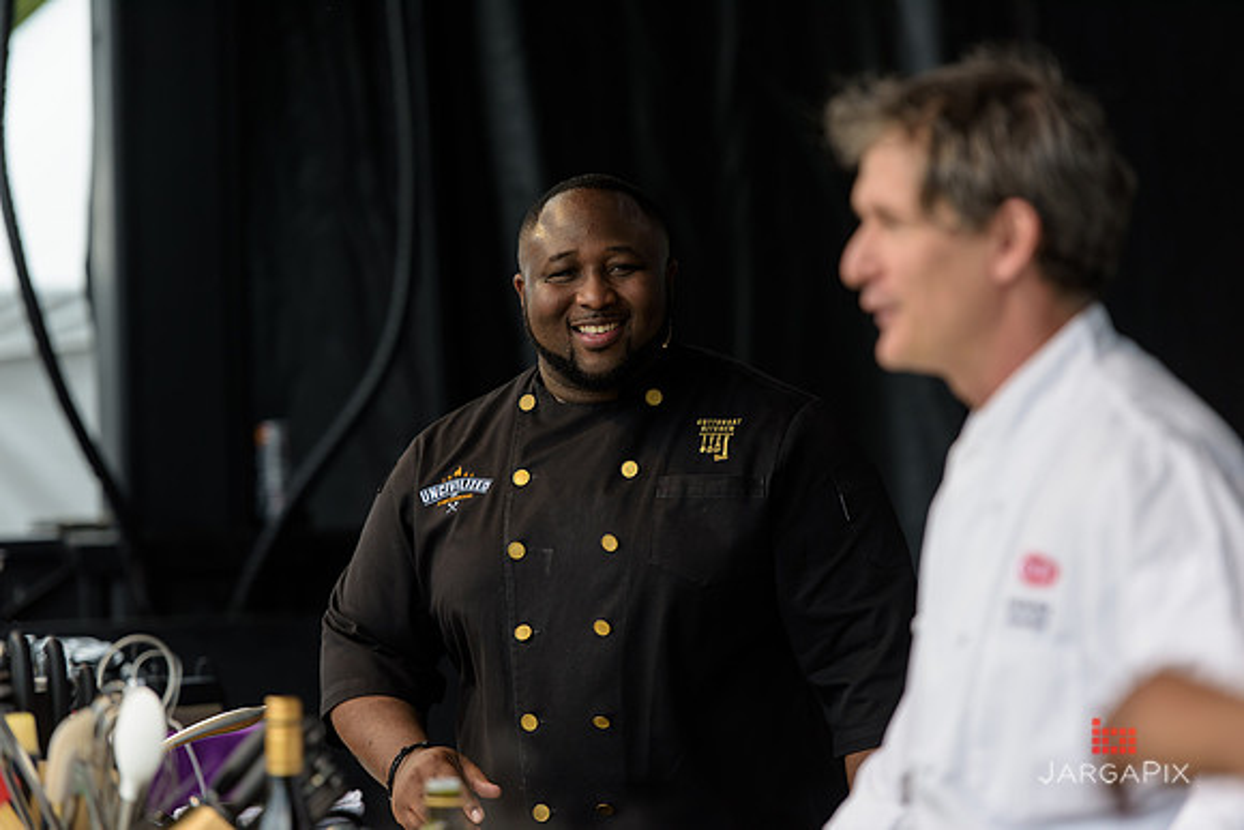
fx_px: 5876
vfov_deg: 8.1
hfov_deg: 12.1
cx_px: 622
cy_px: 415
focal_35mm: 170
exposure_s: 1/1250
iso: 250
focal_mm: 170
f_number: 3.2
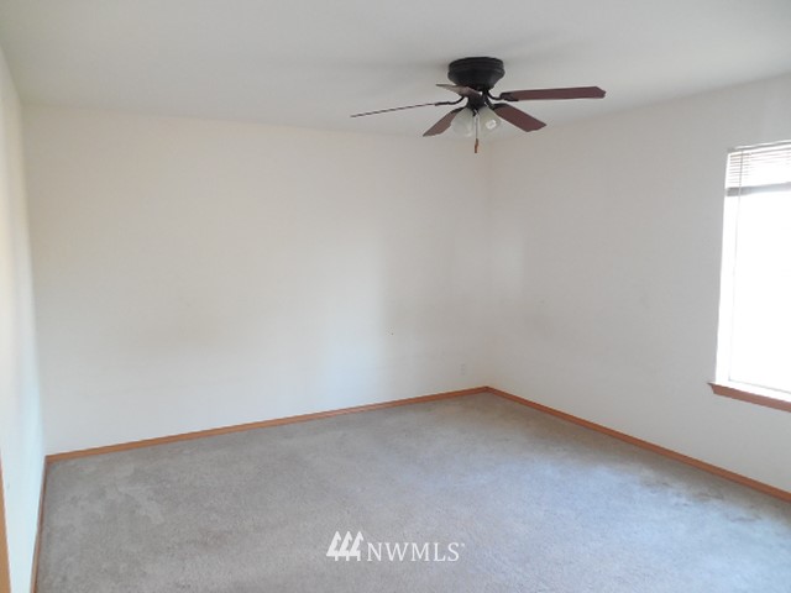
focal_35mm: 25
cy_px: 296
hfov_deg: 69.4
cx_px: 396
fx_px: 571
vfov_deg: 54.9
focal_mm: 4.5
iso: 400
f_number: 3.3
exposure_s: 1/13
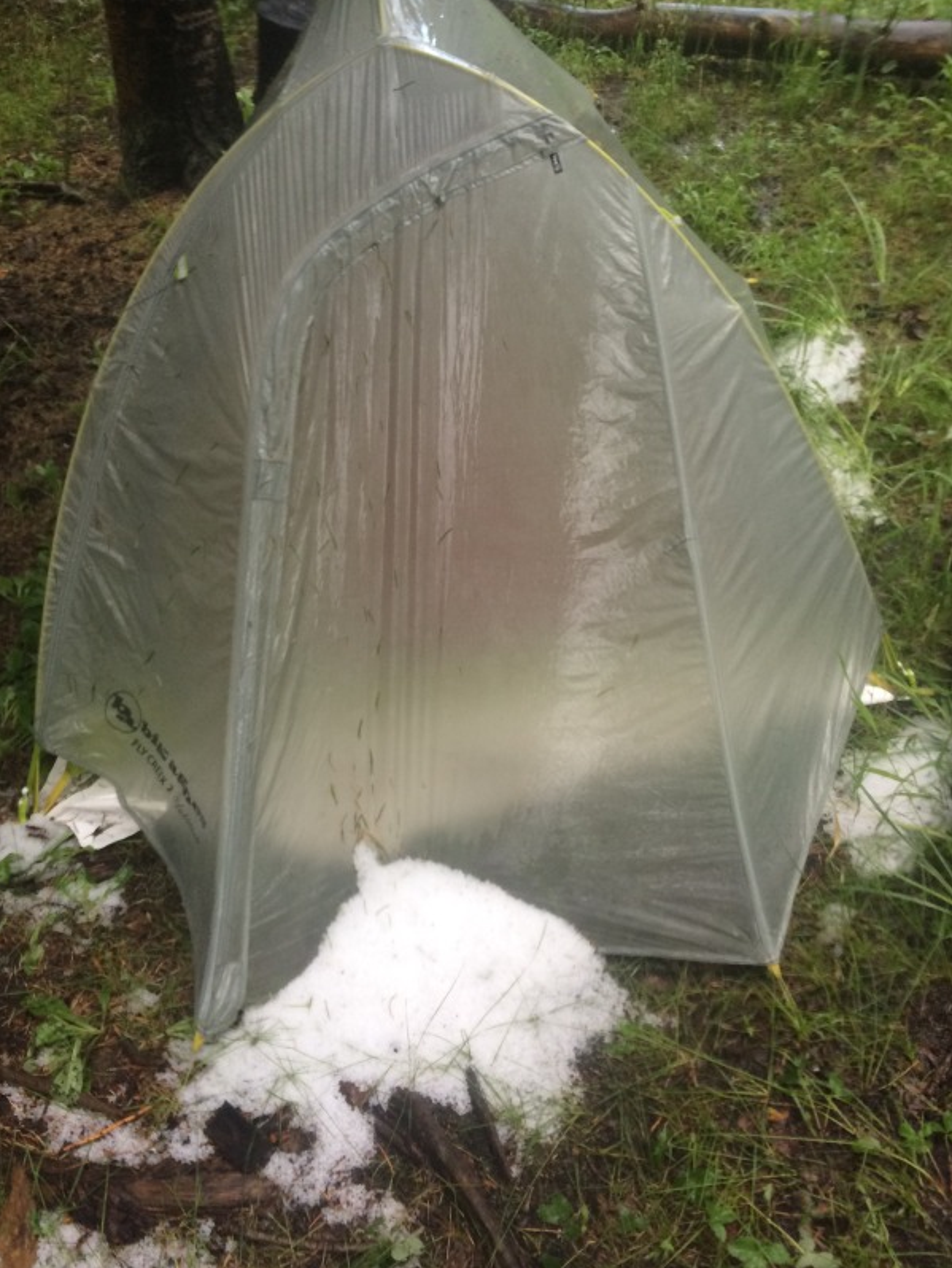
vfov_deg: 58.3
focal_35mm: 31
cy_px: 600
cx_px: 445
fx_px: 1136
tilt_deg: -45.7
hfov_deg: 45.4
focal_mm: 4.15
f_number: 2.2
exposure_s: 1/30
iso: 40
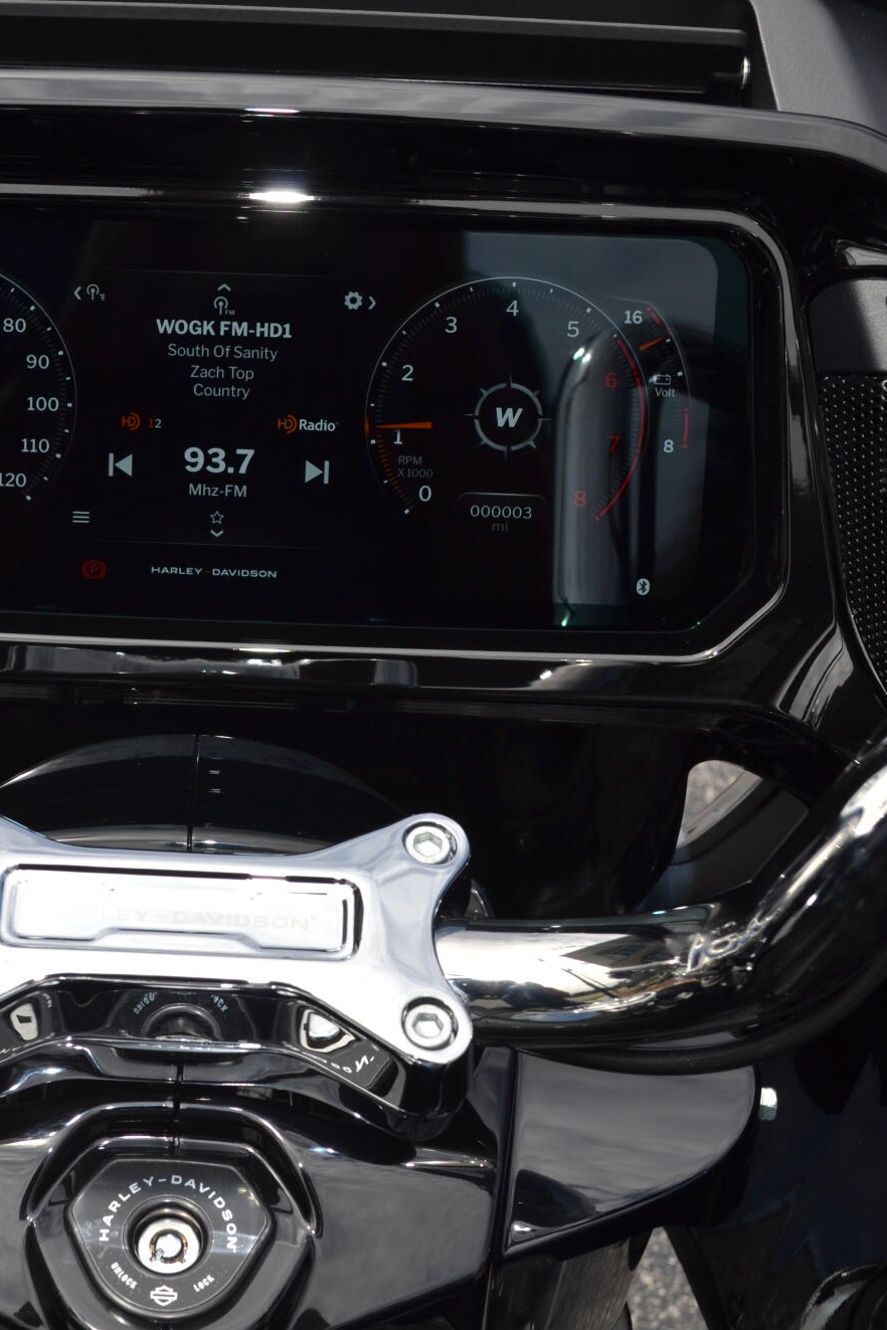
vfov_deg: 29.7
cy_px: 666
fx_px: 2513
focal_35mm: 68
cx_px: 230
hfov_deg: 19.9
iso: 100
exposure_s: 1/200
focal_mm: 30
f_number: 8
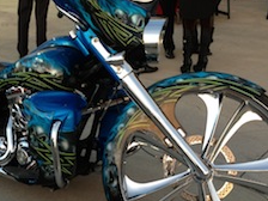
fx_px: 457
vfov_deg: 24.8
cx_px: 89
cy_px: 115
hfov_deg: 32.4
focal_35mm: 59
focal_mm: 4.13
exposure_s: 1/20
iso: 80
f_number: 2.4
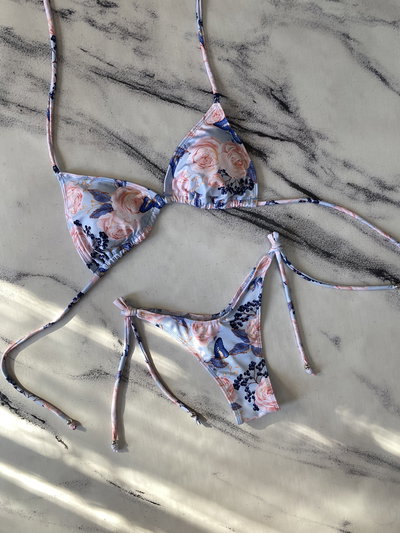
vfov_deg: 67.3
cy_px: 266
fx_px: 400
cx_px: 200
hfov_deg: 53.1
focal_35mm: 26
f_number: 1.8
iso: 32
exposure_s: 1/100
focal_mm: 4.25
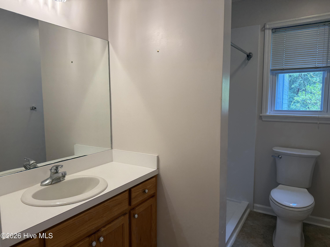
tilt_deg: -5.3
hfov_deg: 71.6
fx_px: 229
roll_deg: -0.1
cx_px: 165
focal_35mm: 24
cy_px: 124
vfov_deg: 56.8
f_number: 1.78
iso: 80
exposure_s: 1/120
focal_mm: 6.76
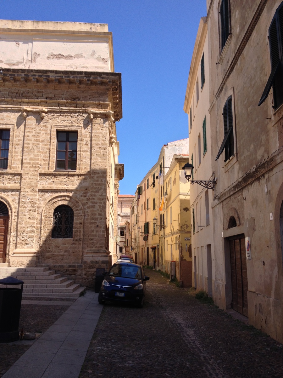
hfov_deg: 40.7
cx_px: 142
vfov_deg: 52.6
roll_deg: +0.1
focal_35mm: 35
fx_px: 382
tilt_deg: +9.2
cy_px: 189
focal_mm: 4.28
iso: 50
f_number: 2.4
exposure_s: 1/1022
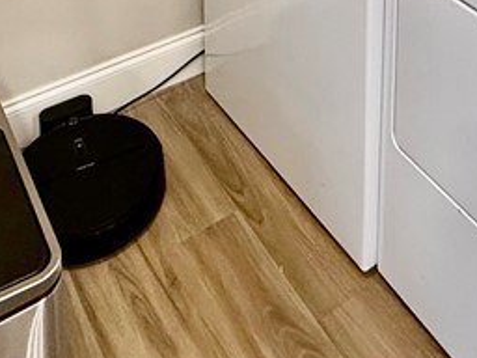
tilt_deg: -8.7
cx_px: 322
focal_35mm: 56
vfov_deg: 19.0
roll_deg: -0.3
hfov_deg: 34.0
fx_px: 772
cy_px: -311
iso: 200
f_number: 2.2
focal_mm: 2.22
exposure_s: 1/60
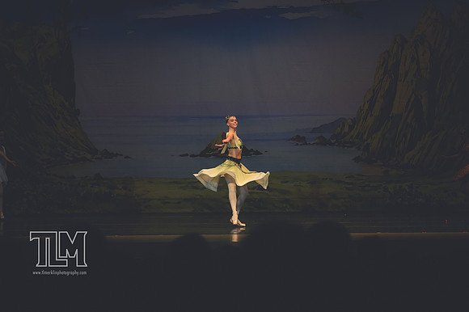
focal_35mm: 138
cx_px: 234
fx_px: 1797
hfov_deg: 14.9
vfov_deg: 9.9
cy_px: 156
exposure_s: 1/500
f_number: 2.8
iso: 450
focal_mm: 92
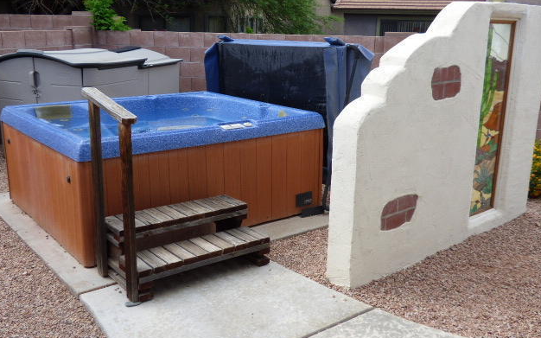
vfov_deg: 32.8
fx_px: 575
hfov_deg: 50.4
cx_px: 267
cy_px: 170
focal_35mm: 39
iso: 100
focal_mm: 6.18
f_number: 3.4
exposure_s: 1/320
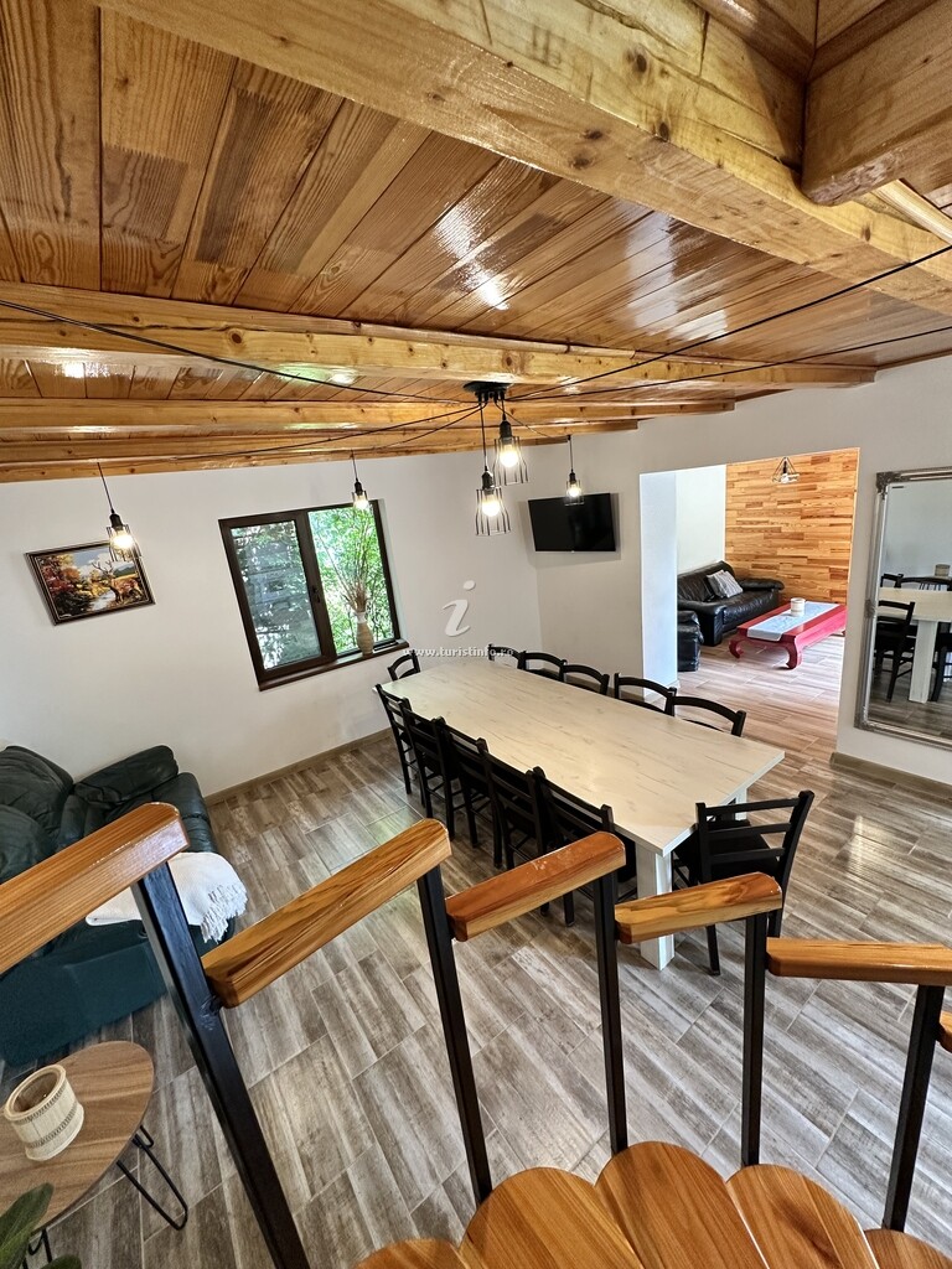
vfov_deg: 102.1
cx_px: 476
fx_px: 513
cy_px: 634
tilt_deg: -16.4
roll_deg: +6.1
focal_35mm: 14
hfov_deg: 85.7
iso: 250
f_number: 2.2
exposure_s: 1/99
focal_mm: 2.22
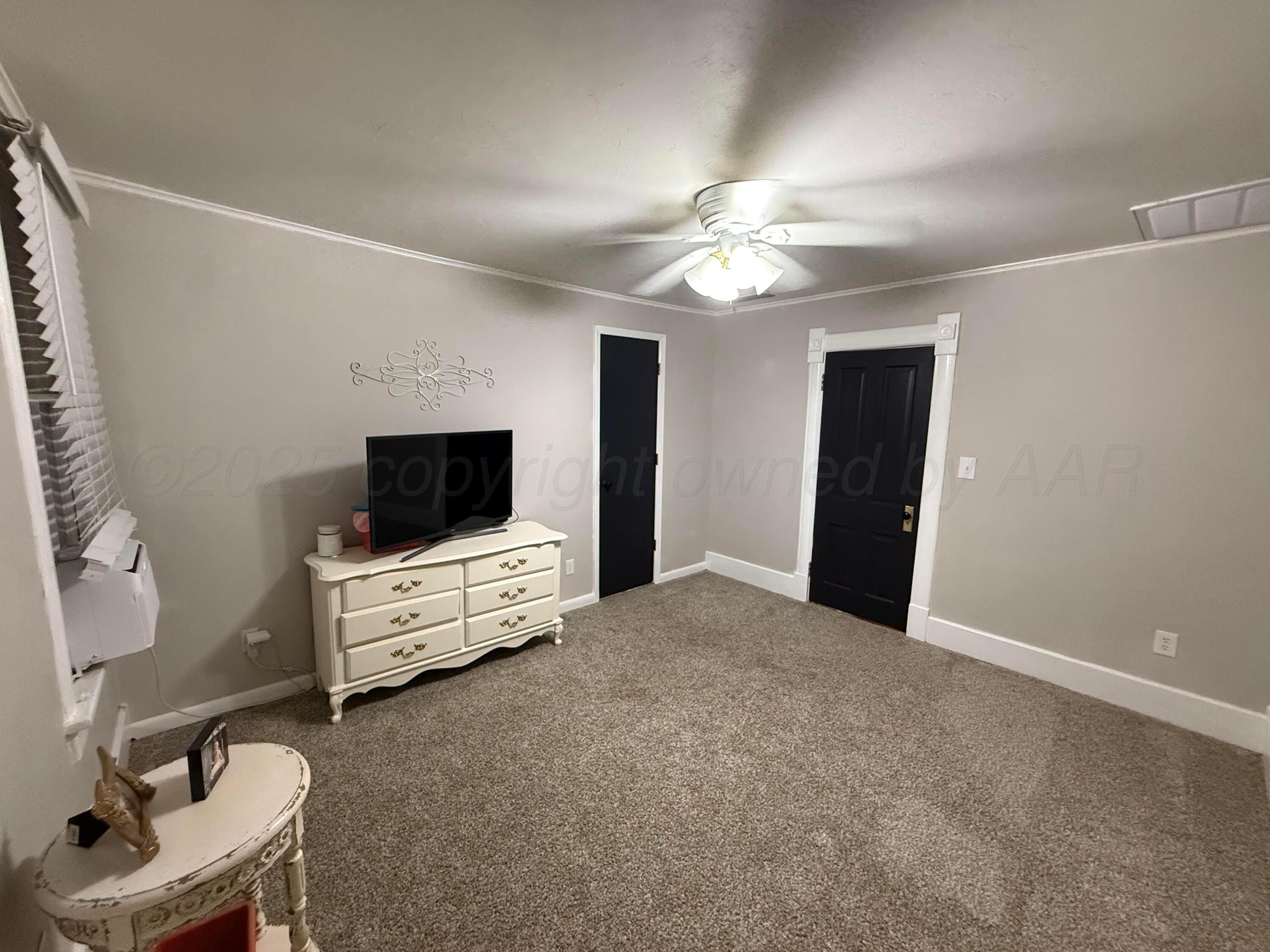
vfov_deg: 85.7
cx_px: 635
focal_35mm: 14
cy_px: 476
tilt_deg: -7.7
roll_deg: -0.9
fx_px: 514
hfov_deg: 102.1
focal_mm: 2.22
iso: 640
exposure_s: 1/60
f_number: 2.2
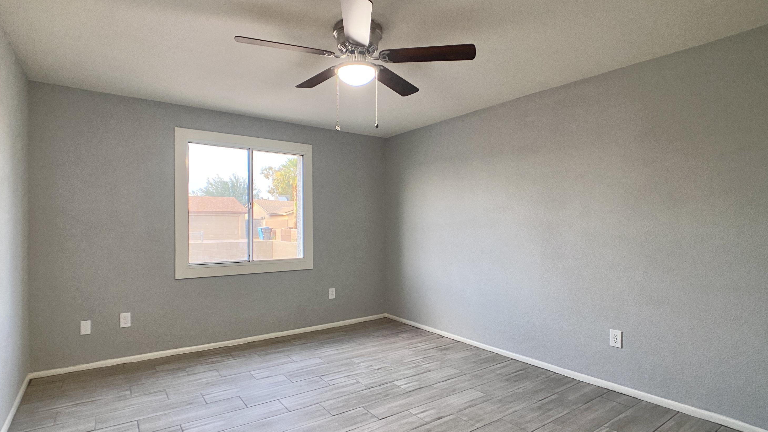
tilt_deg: -1.2
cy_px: 231
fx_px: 591
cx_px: 377
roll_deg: +0.2
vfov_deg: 40.2
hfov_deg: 66.1
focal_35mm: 29
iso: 100
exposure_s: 1/60
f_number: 1.8
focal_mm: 4.25
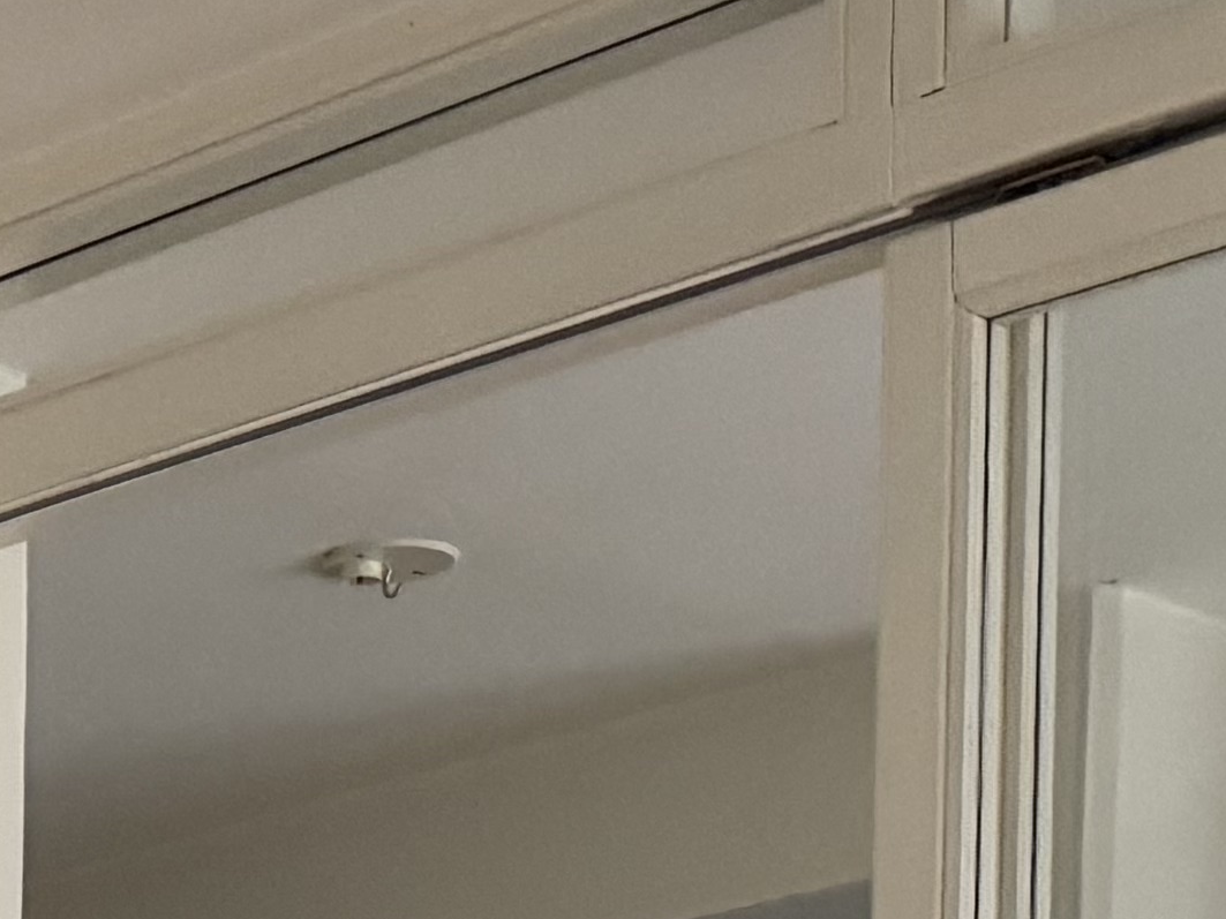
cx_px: -941
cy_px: 2382
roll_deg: +1.0
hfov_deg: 13.7
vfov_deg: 9.8
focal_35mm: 129
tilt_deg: -4.0
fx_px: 4568
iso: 640
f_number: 1.78
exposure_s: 1/60
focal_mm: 6.76
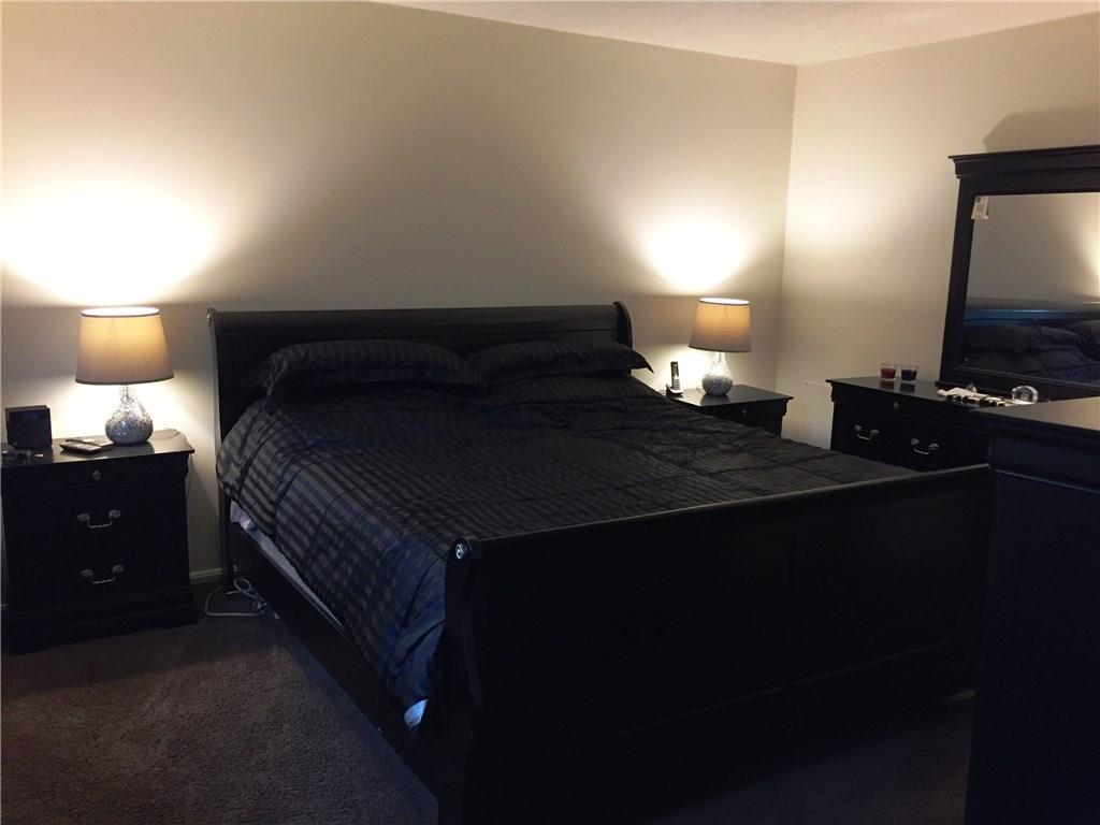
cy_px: 412
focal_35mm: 29
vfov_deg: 48.2
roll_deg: -1.3
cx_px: 550
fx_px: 922
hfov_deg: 61.7
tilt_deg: -8.6
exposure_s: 1/30
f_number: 2.2
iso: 160
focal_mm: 4.15
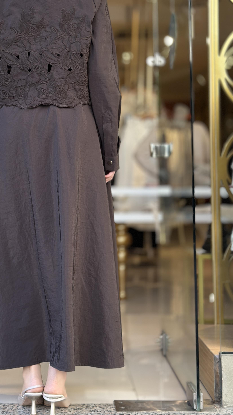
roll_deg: -0.2
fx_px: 791
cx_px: 53
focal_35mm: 72
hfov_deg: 16.7
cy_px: 135
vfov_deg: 29.1
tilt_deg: +4.2
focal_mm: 6.86
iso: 80
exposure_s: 1/189
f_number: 1.78
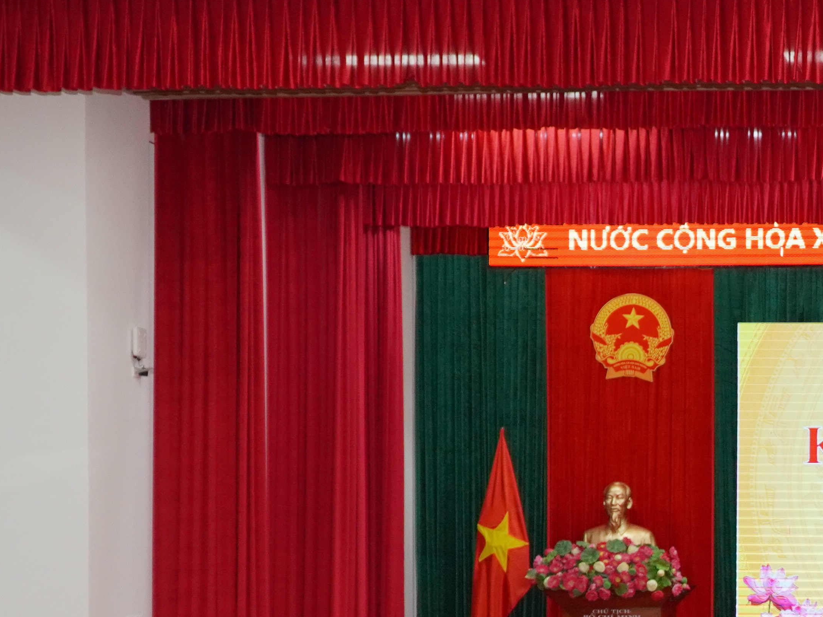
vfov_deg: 16.4
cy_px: 647
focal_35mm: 88
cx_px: 939
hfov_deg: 21.0
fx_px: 2092
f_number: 4
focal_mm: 22
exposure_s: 1/160
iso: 800
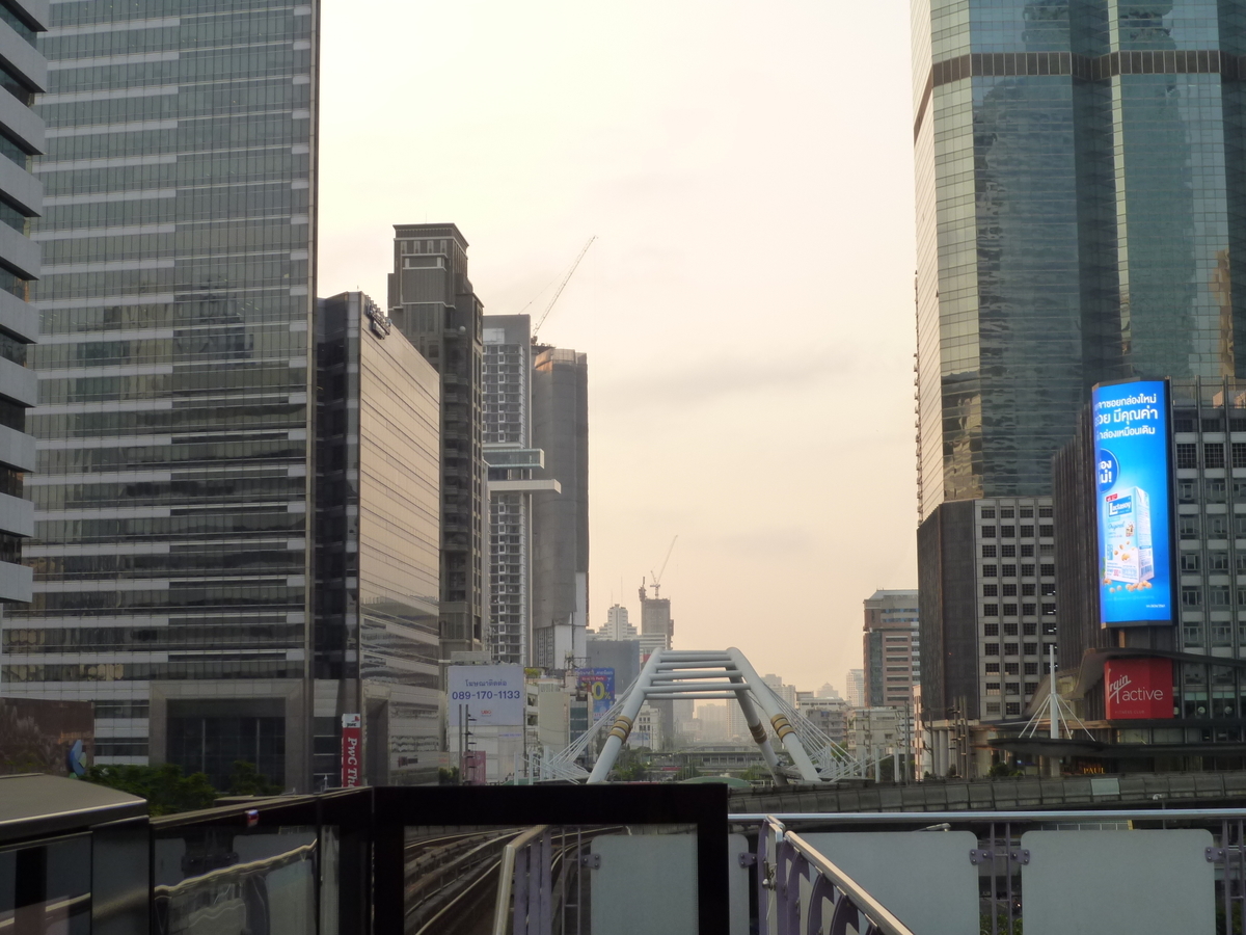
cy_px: 468
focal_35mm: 61
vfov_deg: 24.0
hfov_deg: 31.7
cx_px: 623
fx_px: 2196
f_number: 4.6
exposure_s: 1/125
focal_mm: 10.8
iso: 125
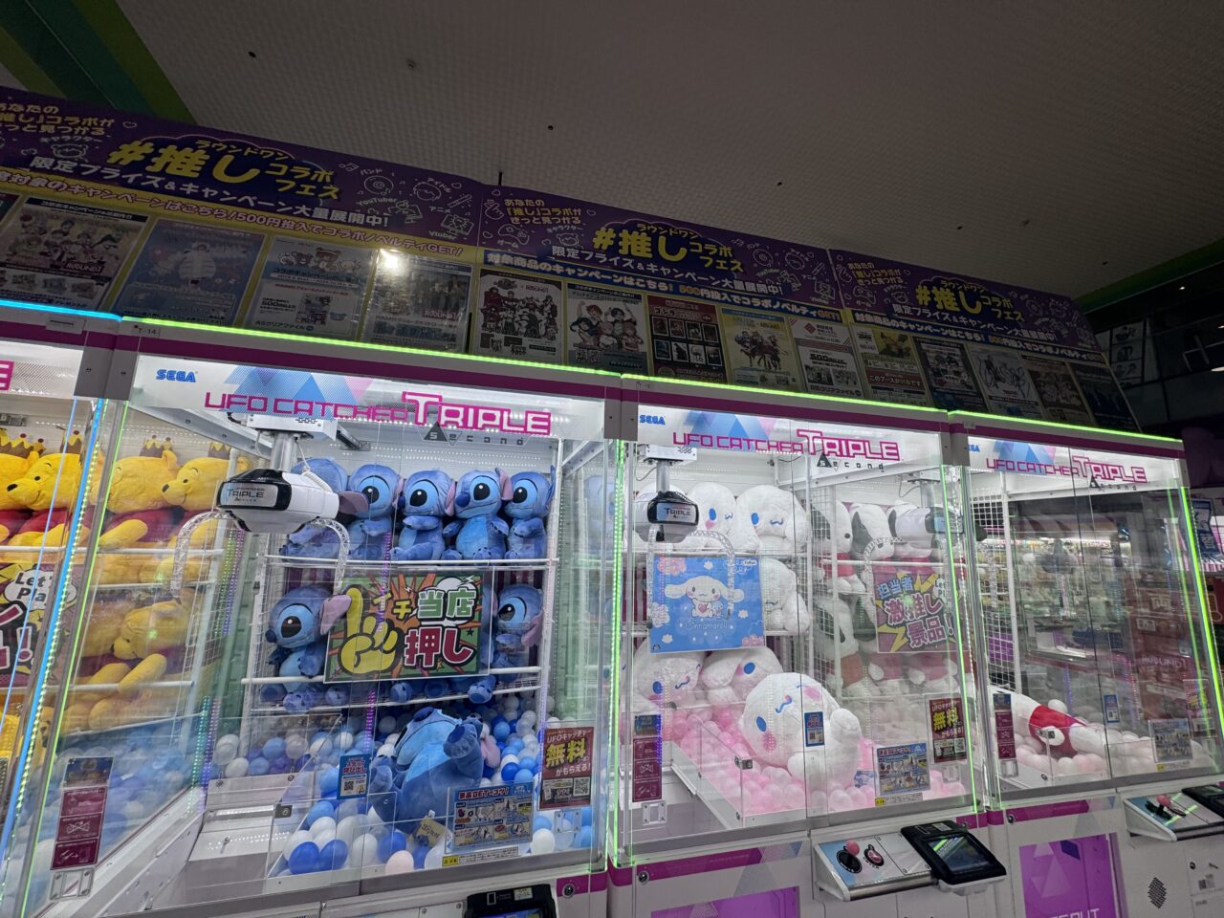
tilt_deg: +9.7
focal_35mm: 14
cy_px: 459
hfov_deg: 102.1
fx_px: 495
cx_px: 612
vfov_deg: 85.7
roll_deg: -1.8
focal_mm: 2.22
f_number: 2.2
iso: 40
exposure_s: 1/244
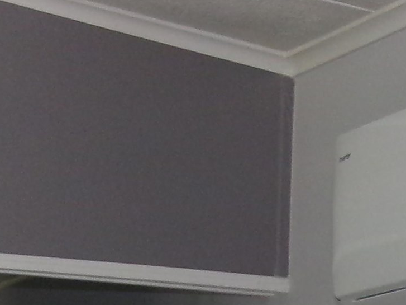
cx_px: 414
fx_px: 2427
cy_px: 410
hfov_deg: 9.5
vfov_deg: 7.1
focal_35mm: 207
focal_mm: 8.7
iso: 200
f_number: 3.8
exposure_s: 1/34
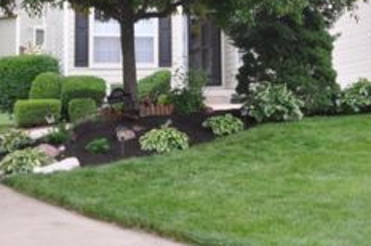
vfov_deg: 16.0
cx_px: 267
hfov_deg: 24.0
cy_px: 11
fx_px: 864
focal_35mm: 84
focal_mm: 26
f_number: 4
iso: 200
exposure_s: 1/15
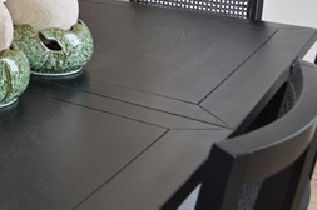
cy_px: -143
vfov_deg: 16.3
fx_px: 642
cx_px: -150
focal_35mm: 73
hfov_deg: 22.9
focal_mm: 17
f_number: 6.3
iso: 250
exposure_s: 1/200
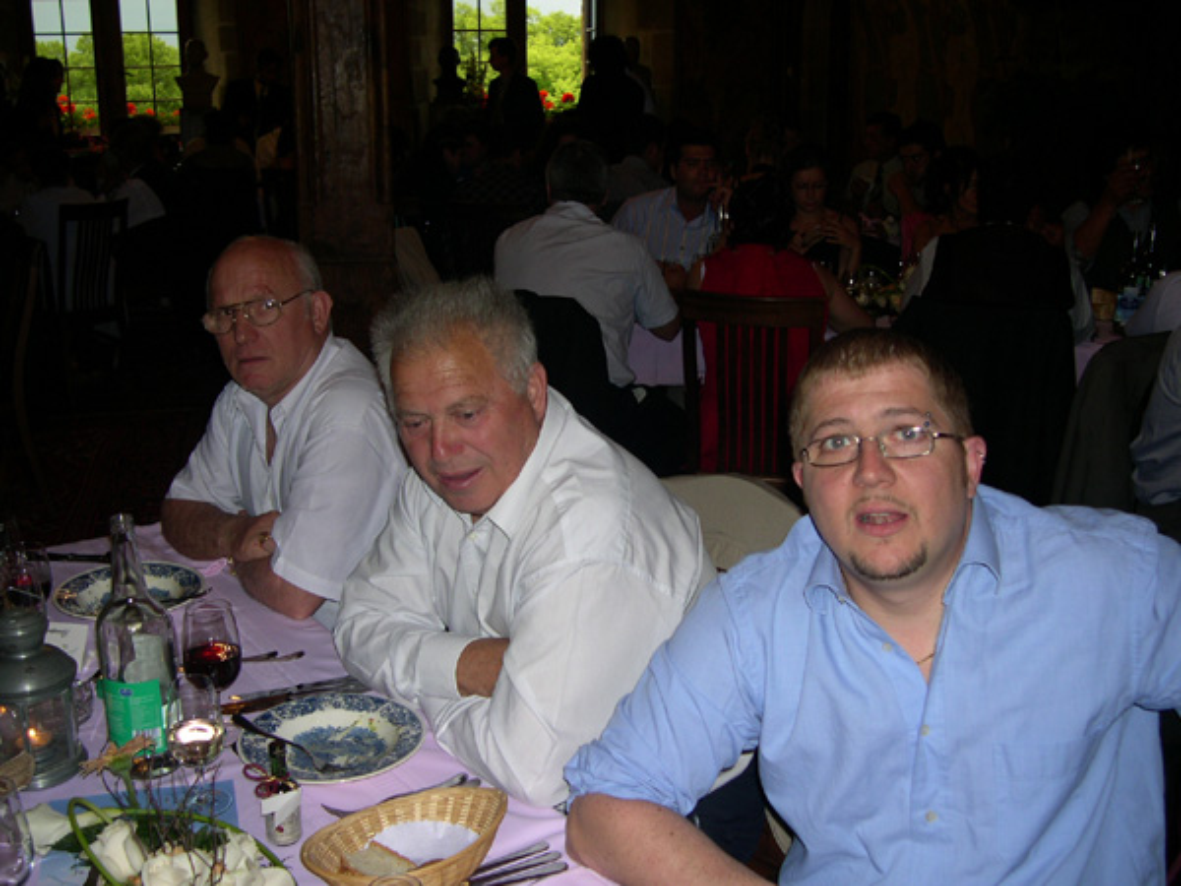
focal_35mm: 38
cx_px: 590
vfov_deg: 37.7
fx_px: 1296
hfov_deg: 49.0
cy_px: 443
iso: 100
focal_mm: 8
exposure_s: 1/60
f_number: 2.8
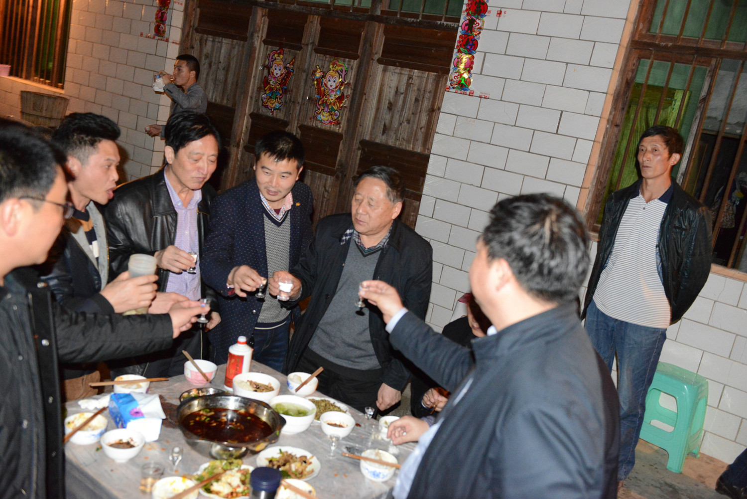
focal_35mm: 34
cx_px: 374
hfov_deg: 55.8
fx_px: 706
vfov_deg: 38.9
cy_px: 250
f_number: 3.5
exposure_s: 1/60
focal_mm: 34
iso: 6400
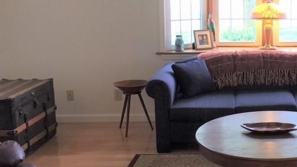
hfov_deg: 34.3
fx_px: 457
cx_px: 260
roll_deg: +0.8
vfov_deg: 20.7
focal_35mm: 58
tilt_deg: -9.8
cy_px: 59
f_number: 2.2
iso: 32
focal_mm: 4.15
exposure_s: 1/40
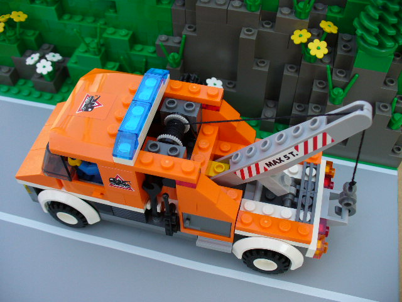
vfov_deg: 38.7
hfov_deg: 50.1
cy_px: 151
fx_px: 430
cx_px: 201
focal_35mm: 37
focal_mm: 6.1
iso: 80
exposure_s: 1/320
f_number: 2.8
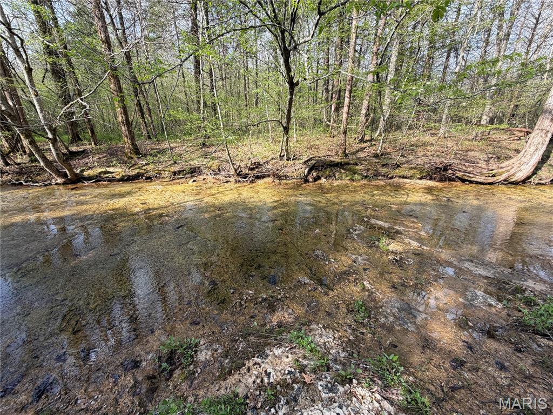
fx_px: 224
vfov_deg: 85.7
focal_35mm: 14
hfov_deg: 102.1
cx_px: 276
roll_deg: +1.0
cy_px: 208
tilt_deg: -19.6
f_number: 2.2
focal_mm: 2.22
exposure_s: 1/290
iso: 50
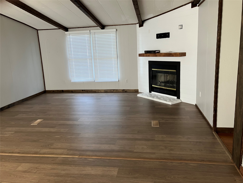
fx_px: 197
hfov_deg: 63.4
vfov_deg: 49.7
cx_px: 122
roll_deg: +2.0
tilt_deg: -10.5
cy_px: 92
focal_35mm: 28
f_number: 1.8
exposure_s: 1/60
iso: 125
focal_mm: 3.99
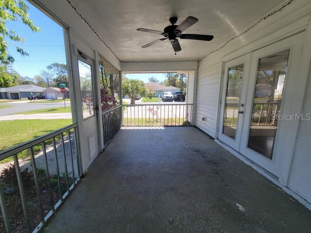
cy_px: 116
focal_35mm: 14
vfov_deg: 85.6
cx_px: 145
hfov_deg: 101.9
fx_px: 126
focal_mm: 2.2
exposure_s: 1/293
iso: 50
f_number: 2.2
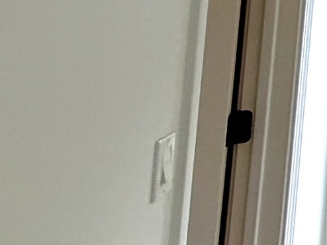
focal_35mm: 87
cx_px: 986
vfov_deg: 15.1
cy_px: -174
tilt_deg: +4.9
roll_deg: +0.1
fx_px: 822
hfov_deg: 11.5
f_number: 2.2
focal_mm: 2.22
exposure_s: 1/120
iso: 50
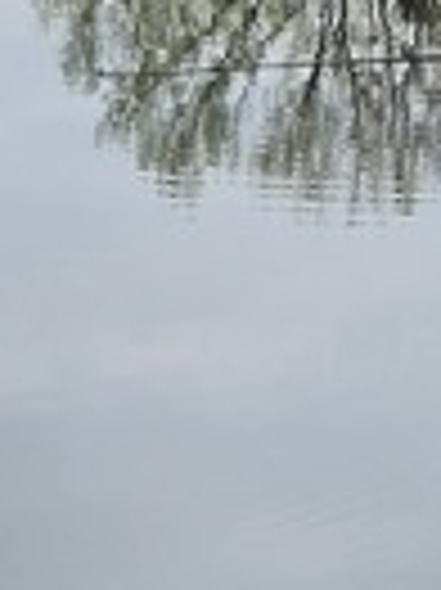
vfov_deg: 10.9
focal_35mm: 180
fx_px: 3063
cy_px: 23
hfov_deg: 7.6
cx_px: 1102
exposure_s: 1/5977
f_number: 1.8
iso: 80
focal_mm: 5.4
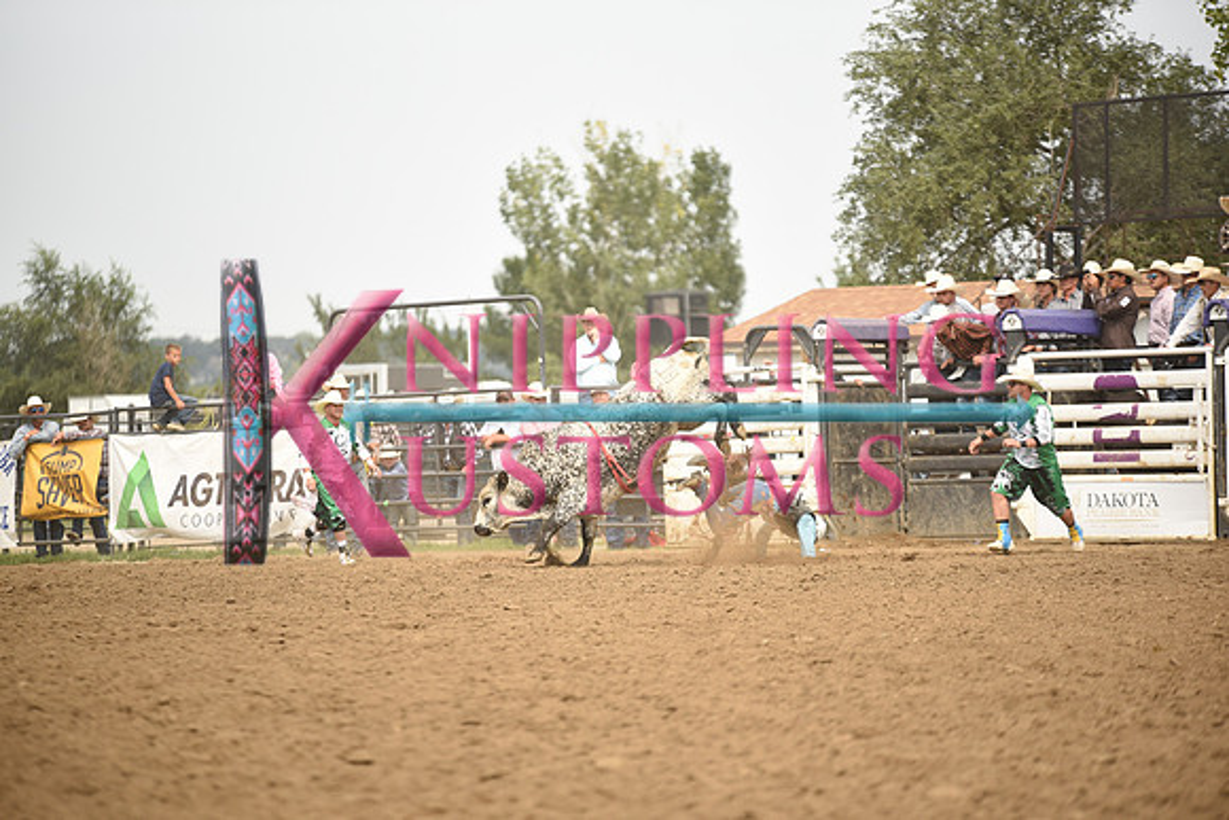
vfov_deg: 6.9
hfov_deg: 10.3
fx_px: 6829
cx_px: 614
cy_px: 410
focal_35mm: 200
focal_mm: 200
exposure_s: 1/4000
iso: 640
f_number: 2.8
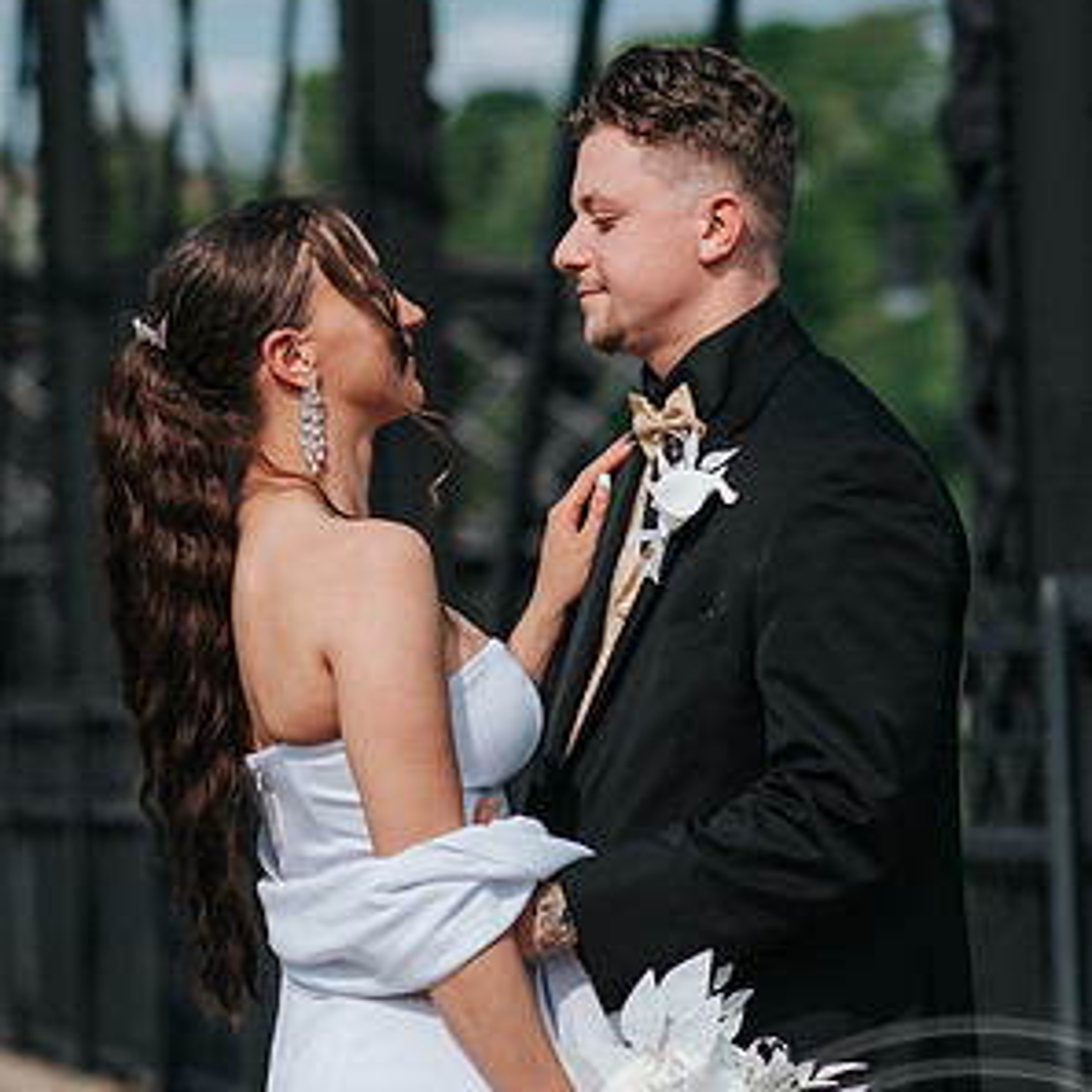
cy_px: 625
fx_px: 5853
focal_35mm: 164
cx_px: 544
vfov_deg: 10.7
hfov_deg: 10.7
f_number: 2.8
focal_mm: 85
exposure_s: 1/3200
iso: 100
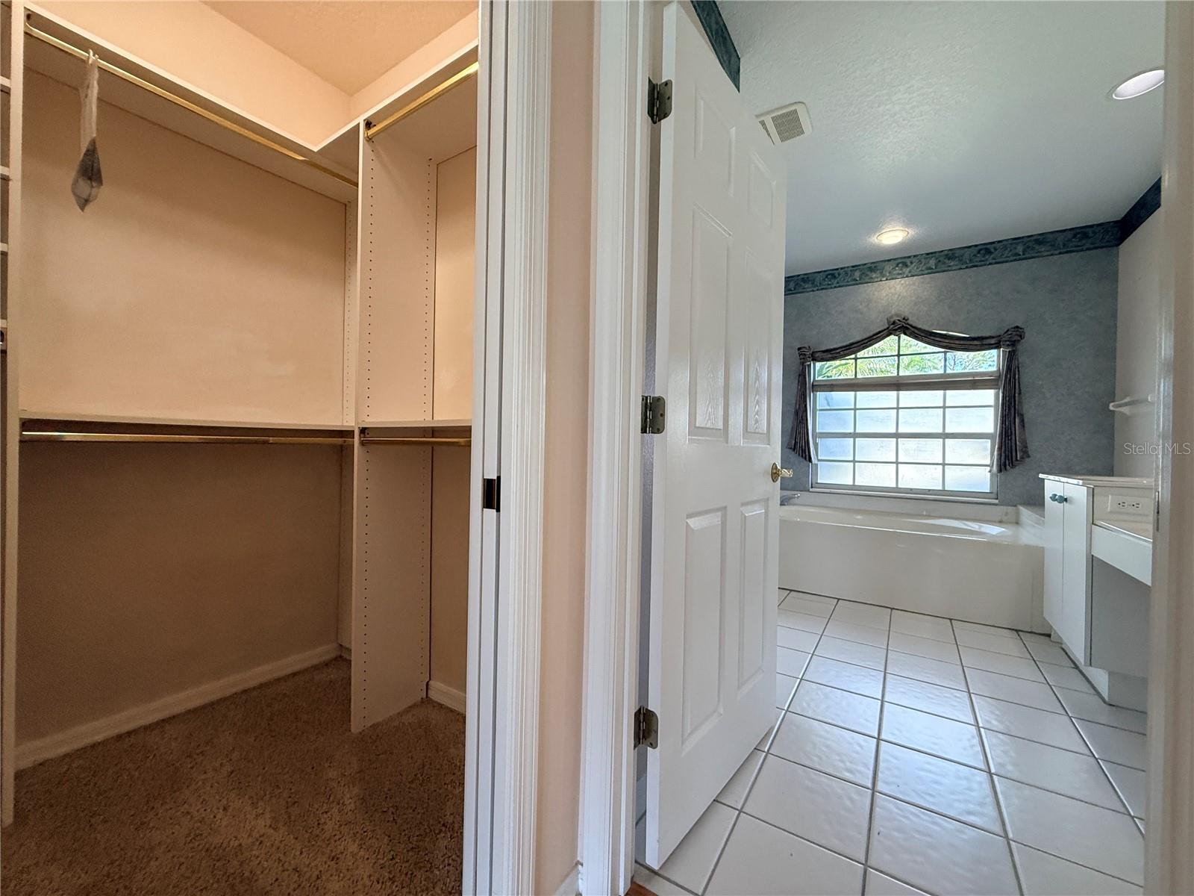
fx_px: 483
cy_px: 448
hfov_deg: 102.1
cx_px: 597
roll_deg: -1.2
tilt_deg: +0.1
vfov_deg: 85.7
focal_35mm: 14
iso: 320
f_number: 2.2
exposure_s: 1/120
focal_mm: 2.22
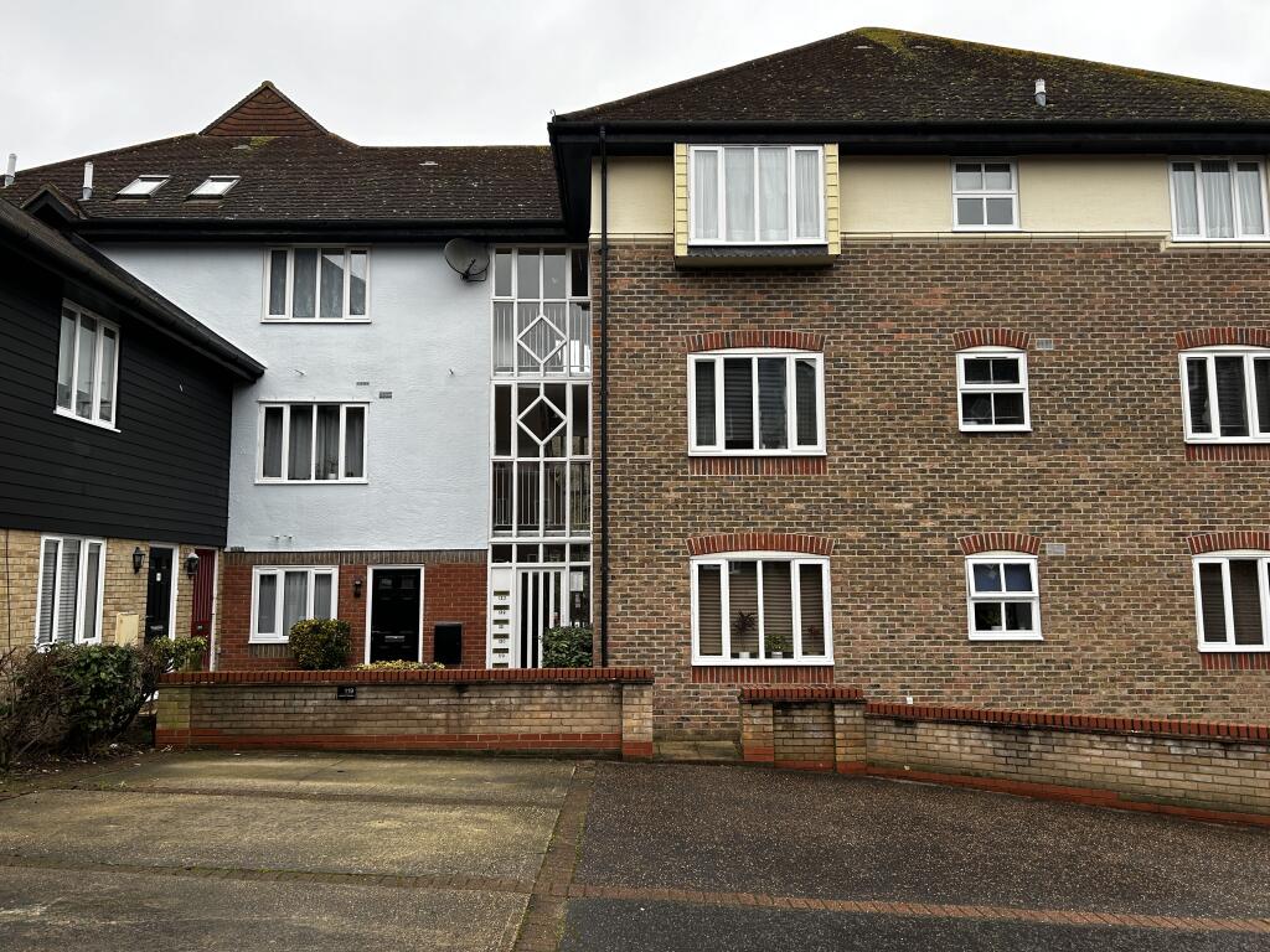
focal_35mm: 26
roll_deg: +1.0
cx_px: 635
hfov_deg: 67.3
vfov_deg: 53.1
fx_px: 954
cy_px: 476
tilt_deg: +5.3
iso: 40
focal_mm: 5.7
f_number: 1.5
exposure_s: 1/163
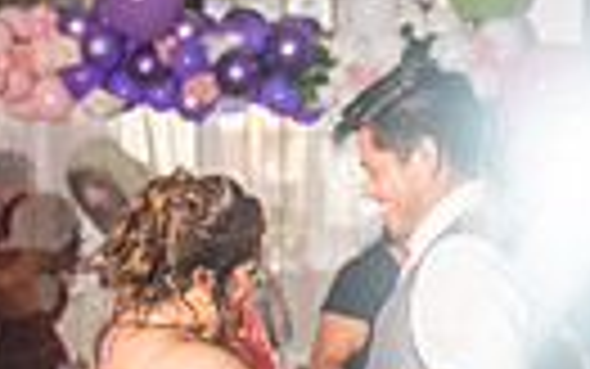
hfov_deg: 12.2
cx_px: 194
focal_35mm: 171
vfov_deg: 7.5
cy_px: 565
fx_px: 2751
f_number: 2.8
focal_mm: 38
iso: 1250
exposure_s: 1/125
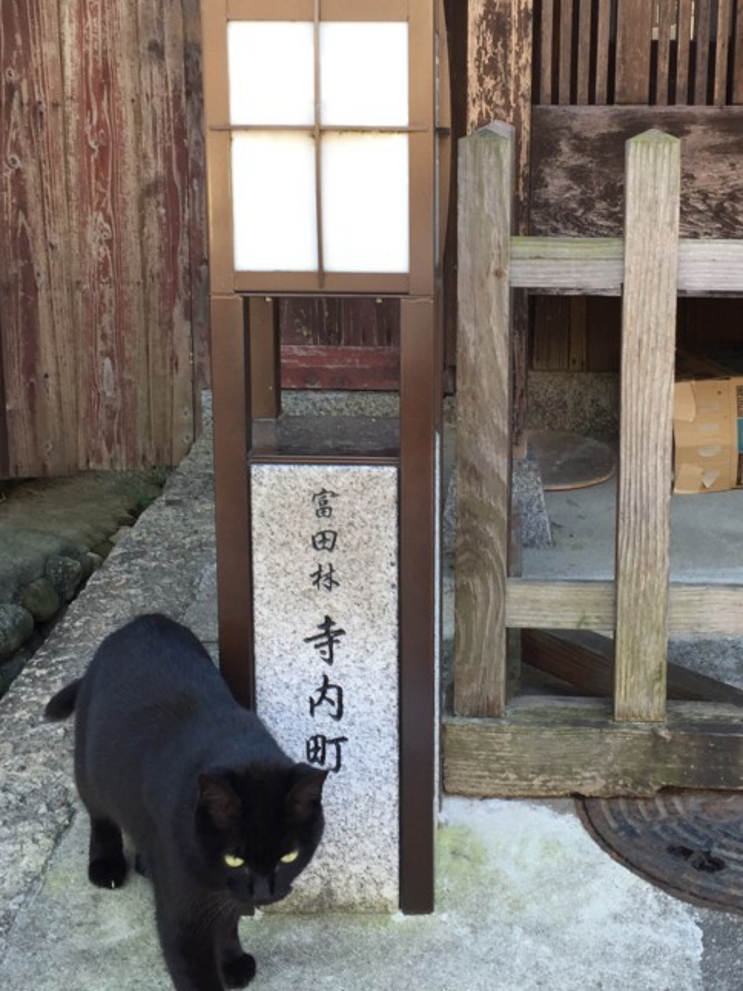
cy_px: 373
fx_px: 1317
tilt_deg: -8.6
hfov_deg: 31.4
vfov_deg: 41.0
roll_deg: -1.4
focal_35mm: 46
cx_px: 448
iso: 50
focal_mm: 4.15
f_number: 2.2
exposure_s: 1/120
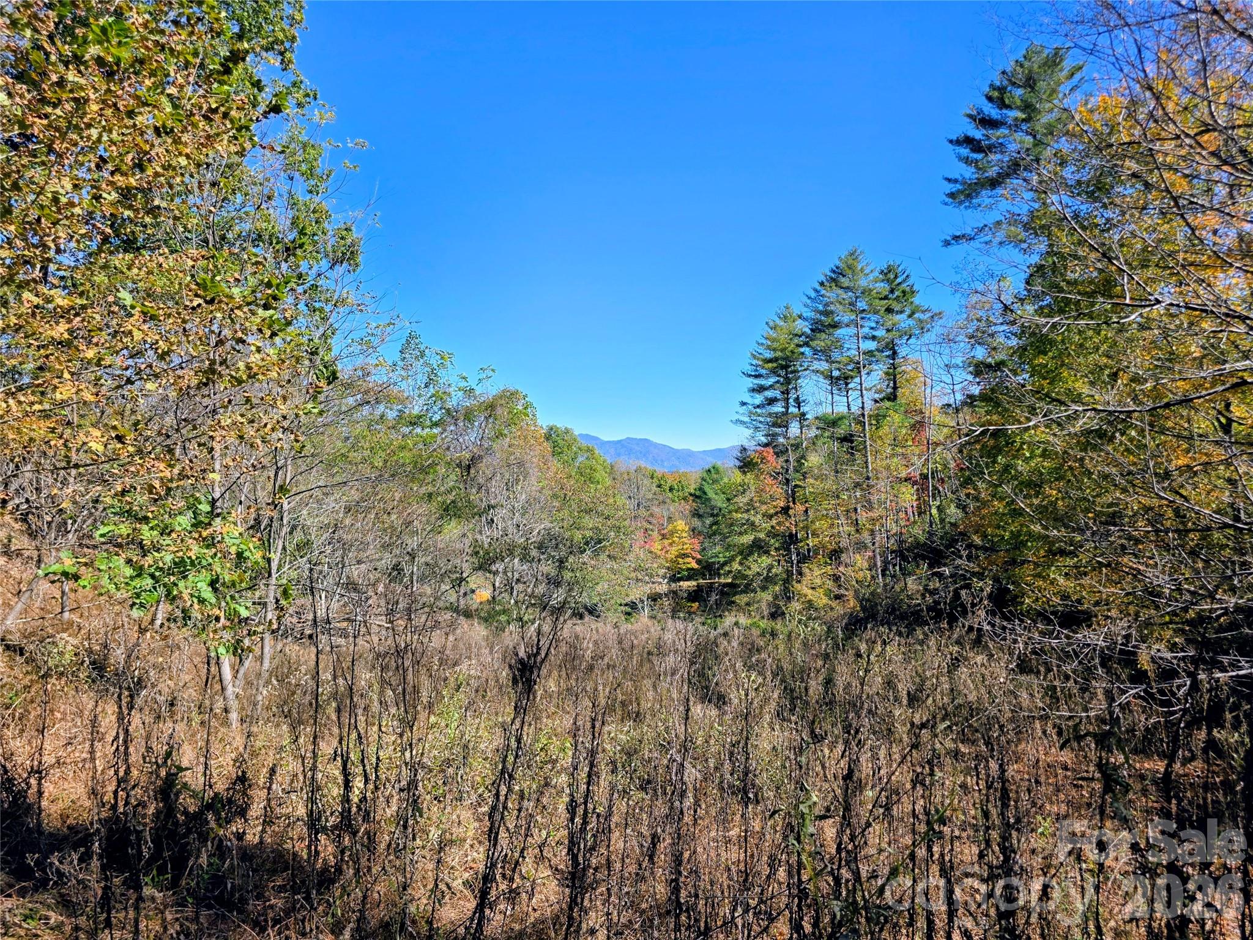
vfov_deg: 58.9
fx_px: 833
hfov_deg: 73.9
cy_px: 470
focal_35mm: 23
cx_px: 626
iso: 80
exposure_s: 1/3100
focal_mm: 6.3
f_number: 1.7
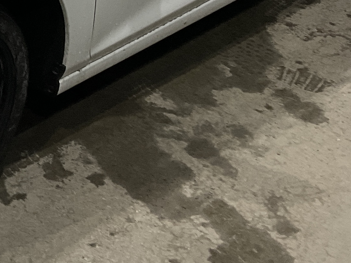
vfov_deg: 13.1
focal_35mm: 107
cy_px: -130
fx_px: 1085
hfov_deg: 17.4
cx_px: -80
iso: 64
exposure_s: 1/120
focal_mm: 3
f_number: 1.8
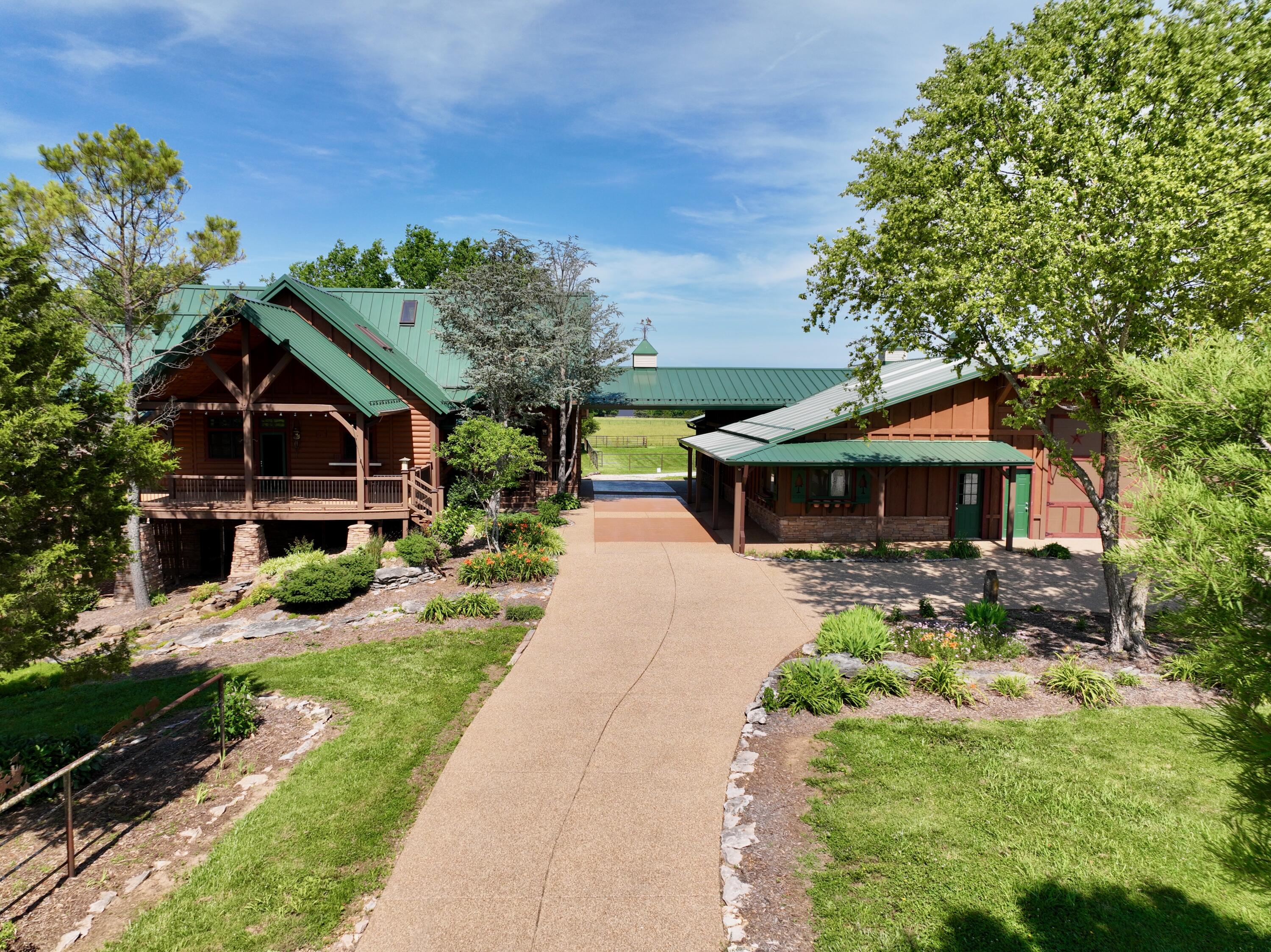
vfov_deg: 56.8
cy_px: 476
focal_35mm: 24
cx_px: 636
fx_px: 881
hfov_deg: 71.6
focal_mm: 12.29
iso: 100
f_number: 2.8
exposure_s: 1/1600
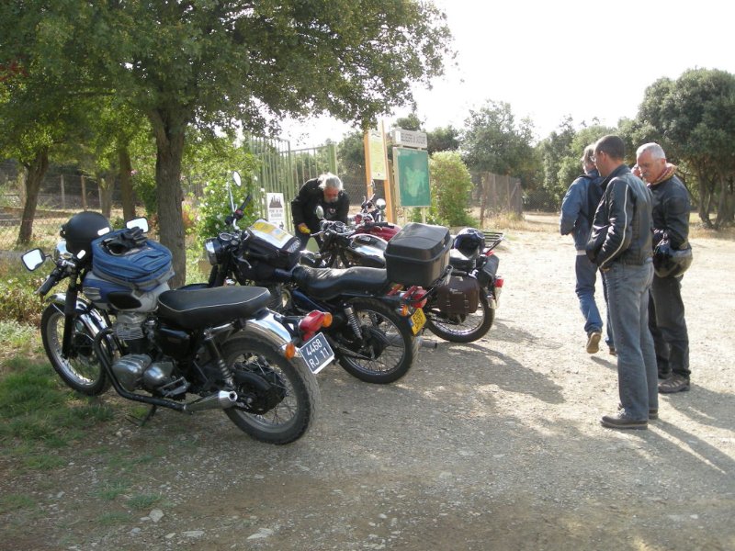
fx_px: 743
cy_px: 276
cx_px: 368
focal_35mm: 35
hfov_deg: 52.6
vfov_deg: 40.7
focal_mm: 5.7
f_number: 2.8
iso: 50
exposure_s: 1/226
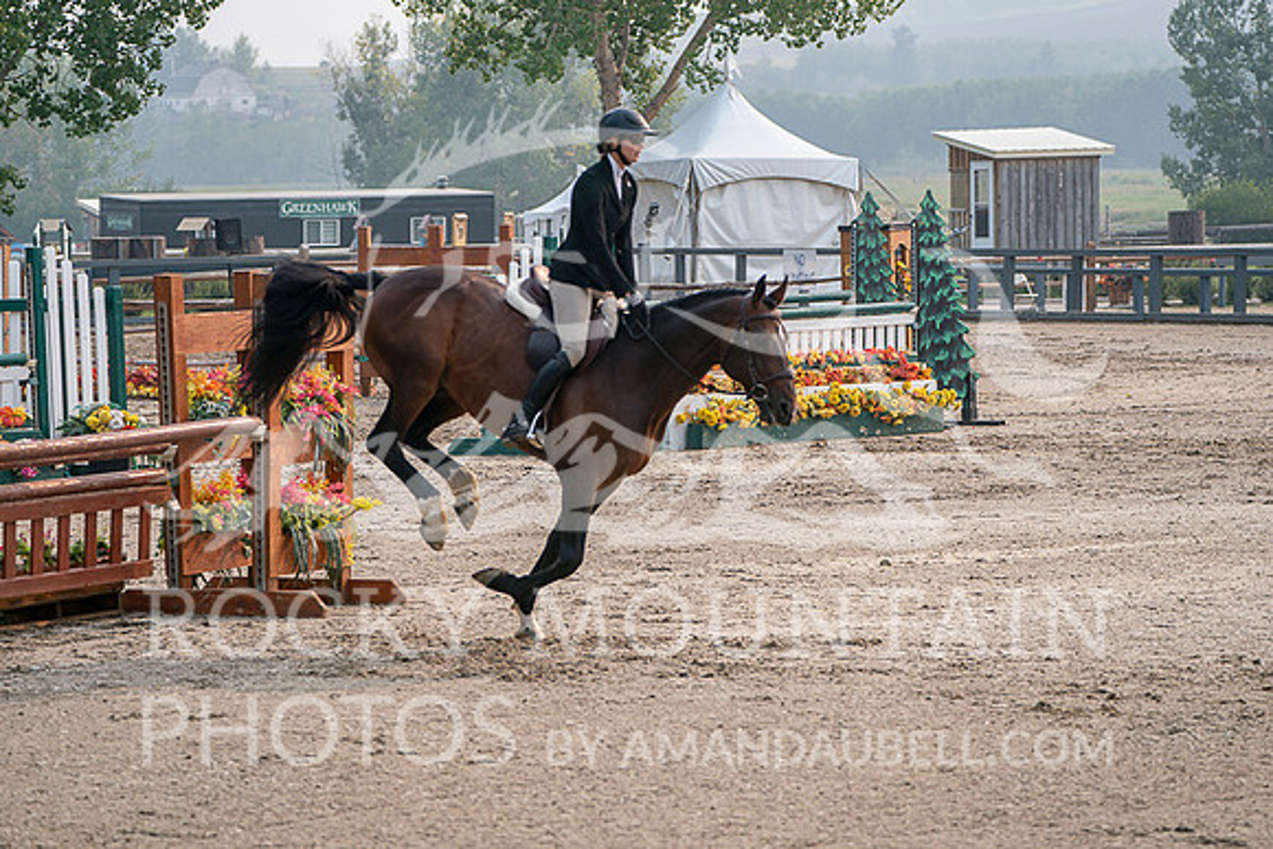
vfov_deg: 8.6
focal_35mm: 160
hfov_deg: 12.8
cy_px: 424
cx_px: 636
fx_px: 5659
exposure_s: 1/1000
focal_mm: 160
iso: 500
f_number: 5.6
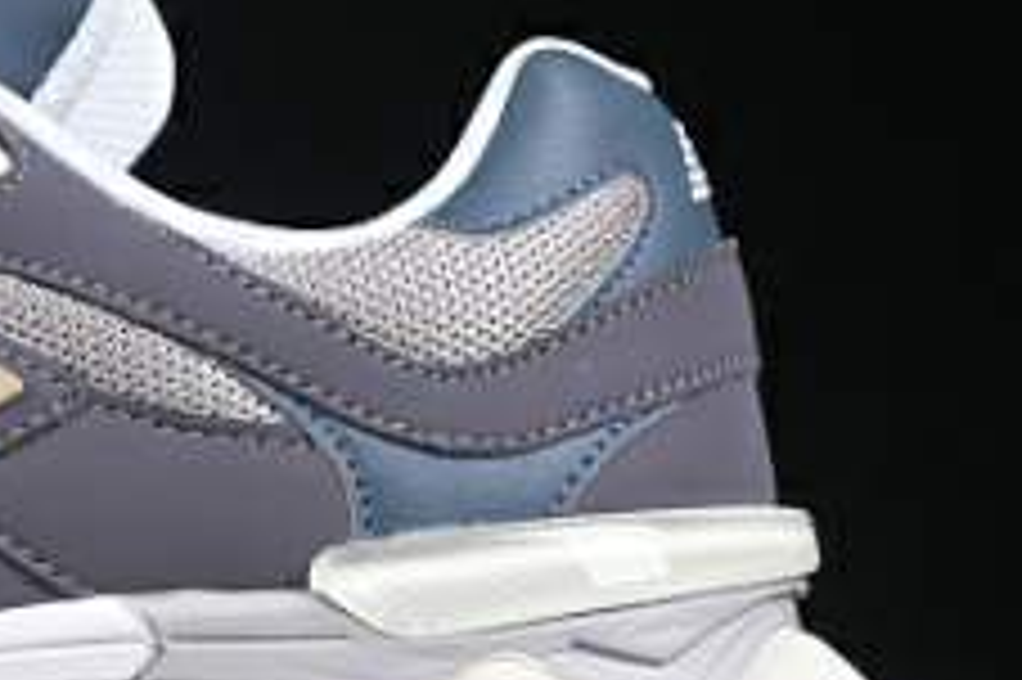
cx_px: -207
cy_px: 261
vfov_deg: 5.7
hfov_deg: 8.5
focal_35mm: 241
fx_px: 6837
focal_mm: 50
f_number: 7.1
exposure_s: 1/80
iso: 160
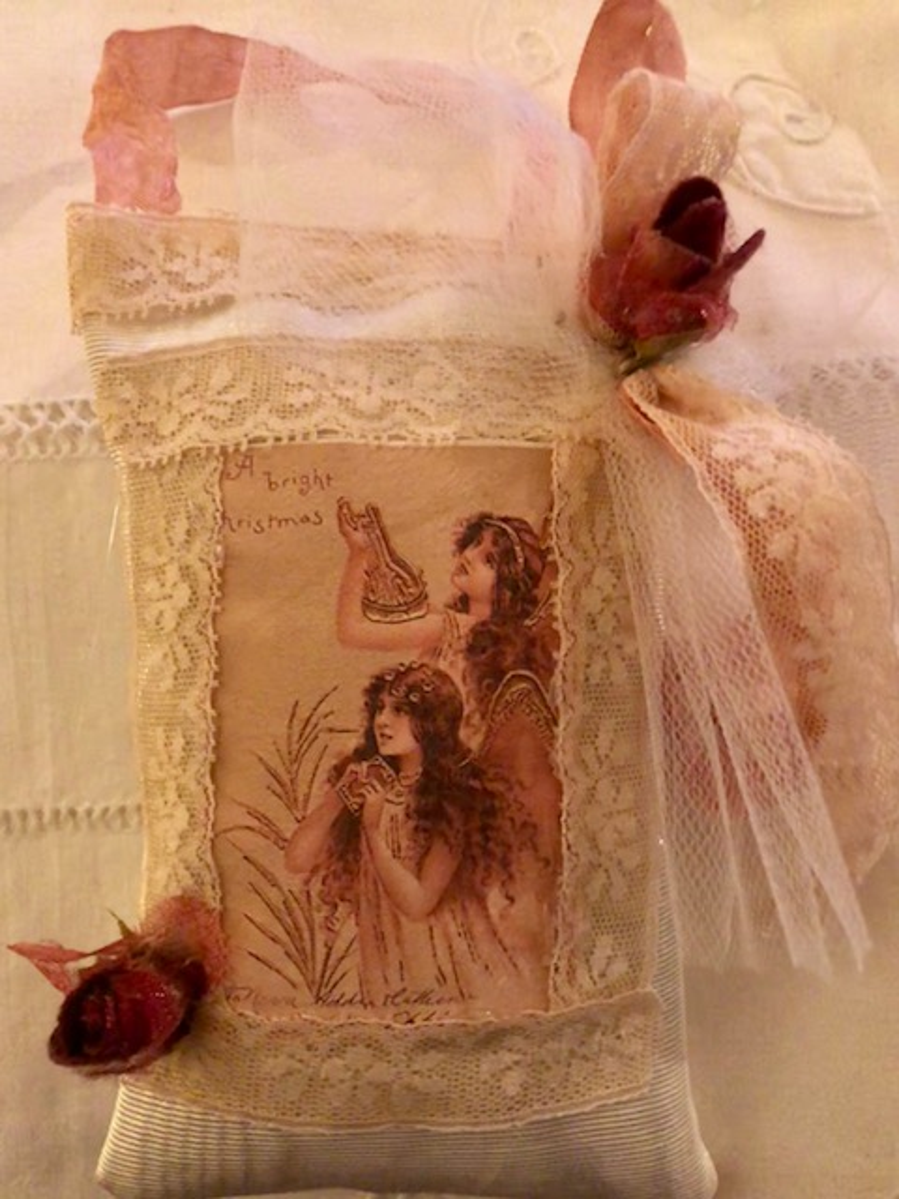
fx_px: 1004
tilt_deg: -69.7
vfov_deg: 61.7
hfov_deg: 48.2
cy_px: 600
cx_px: 450
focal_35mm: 29
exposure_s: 1/4
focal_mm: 3.99
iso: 100
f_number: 1.8
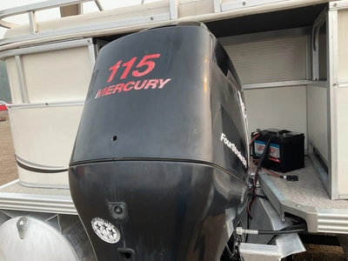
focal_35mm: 29
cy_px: 130
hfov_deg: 61.7
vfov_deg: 48.2
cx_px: 174
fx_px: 292
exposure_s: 1/446
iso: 25
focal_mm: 3
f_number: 1.8
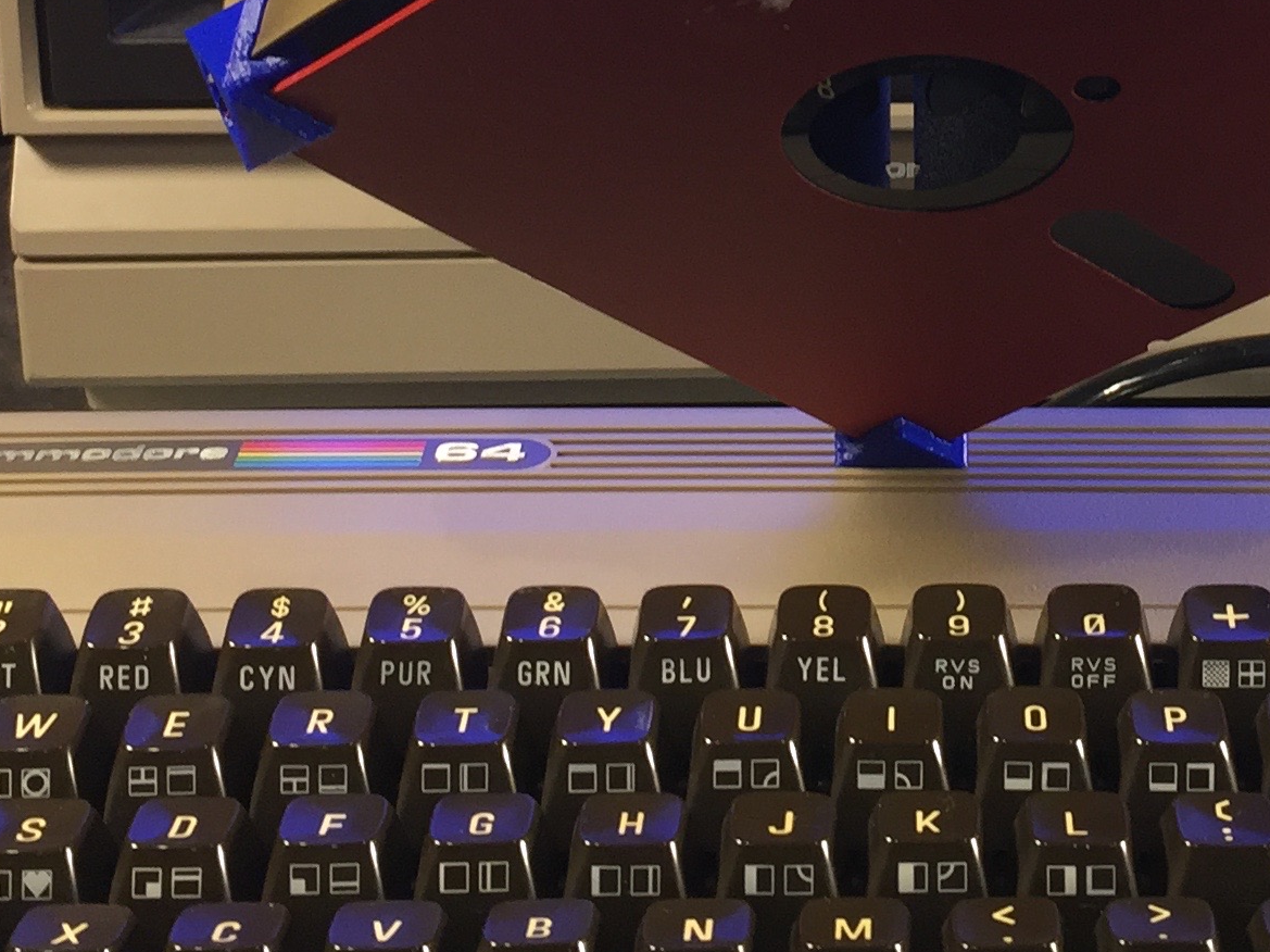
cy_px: -58
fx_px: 2971
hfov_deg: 23.9
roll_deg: -0.4
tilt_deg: -15.0
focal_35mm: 81
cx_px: 951
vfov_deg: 17.7
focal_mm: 4.15
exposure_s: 1/30
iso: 80
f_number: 2.2
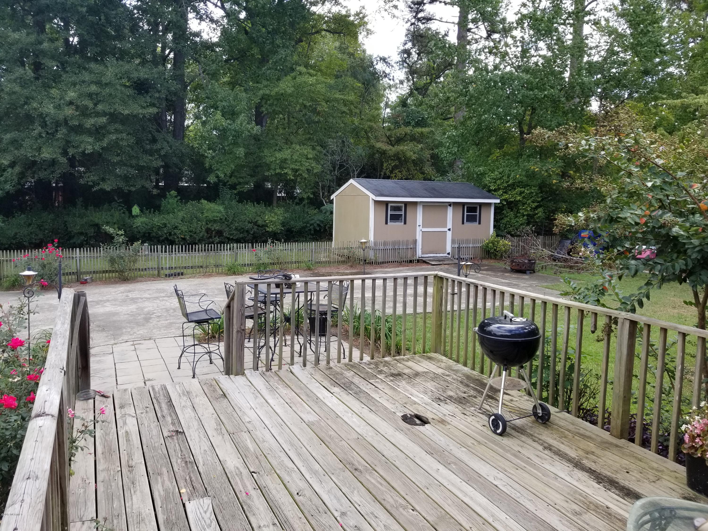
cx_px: 354
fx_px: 532
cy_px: 266
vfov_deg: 53.1
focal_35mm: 26
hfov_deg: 67.3
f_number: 1.7
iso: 50
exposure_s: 1/488
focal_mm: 4.25
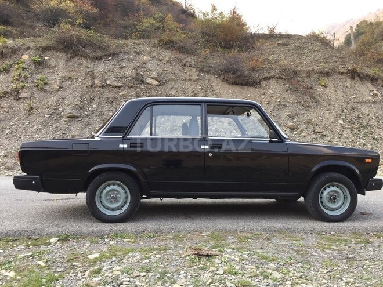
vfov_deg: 48.2
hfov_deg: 61.7
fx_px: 321
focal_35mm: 29
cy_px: 144
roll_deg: -1.0
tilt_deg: +2.5
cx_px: 192
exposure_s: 1/146
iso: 32
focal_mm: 4.15
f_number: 2.2
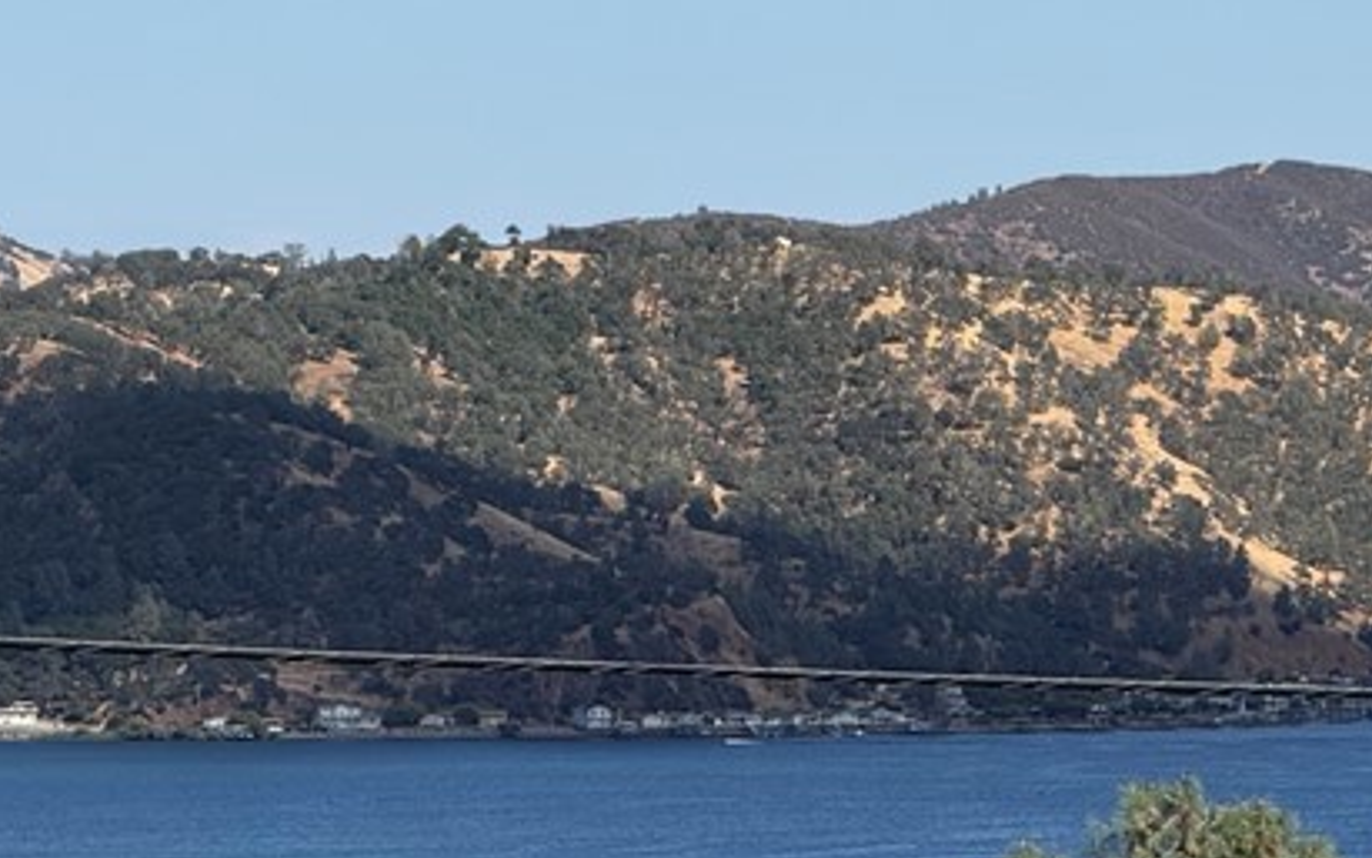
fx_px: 11855
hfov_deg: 6.6
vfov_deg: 4.1
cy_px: 581
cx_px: 681
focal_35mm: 317
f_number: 2.8
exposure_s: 1/2283
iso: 64
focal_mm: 15.66
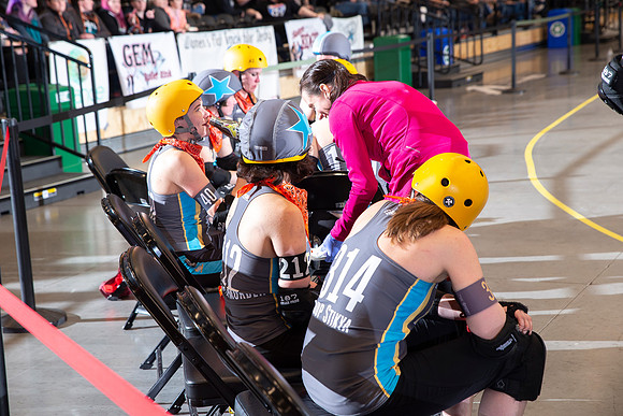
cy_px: 208
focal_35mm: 70
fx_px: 1212
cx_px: 312
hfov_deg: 28.8
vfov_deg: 19.5
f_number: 5.6
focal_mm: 70
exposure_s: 1/160
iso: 640
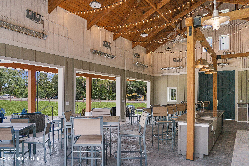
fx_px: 166
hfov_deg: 73.7
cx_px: 124
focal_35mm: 24
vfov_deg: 53.1
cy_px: 83
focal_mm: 24
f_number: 4
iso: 200
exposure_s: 1/250
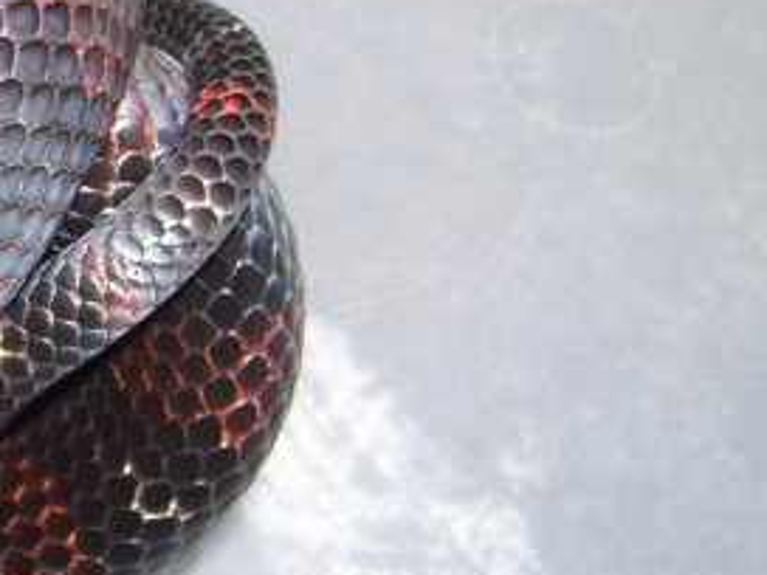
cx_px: -293
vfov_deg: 15.3
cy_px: 144
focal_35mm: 96
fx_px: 2127
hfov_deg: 18.6
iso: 80
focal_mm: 5.6
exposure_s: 1/60
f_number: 2.7
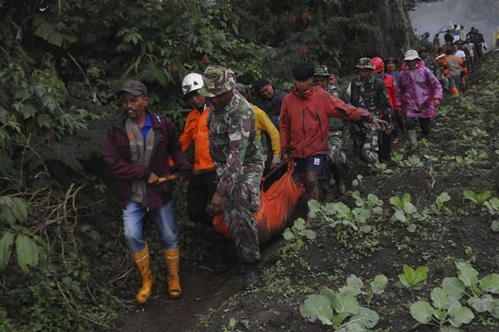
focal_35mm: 36
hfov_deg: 53.2
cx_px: 250
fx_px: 498
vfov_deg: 36.8
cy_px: 166
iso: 800
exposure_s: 1/180
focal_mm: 24
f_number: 4.8
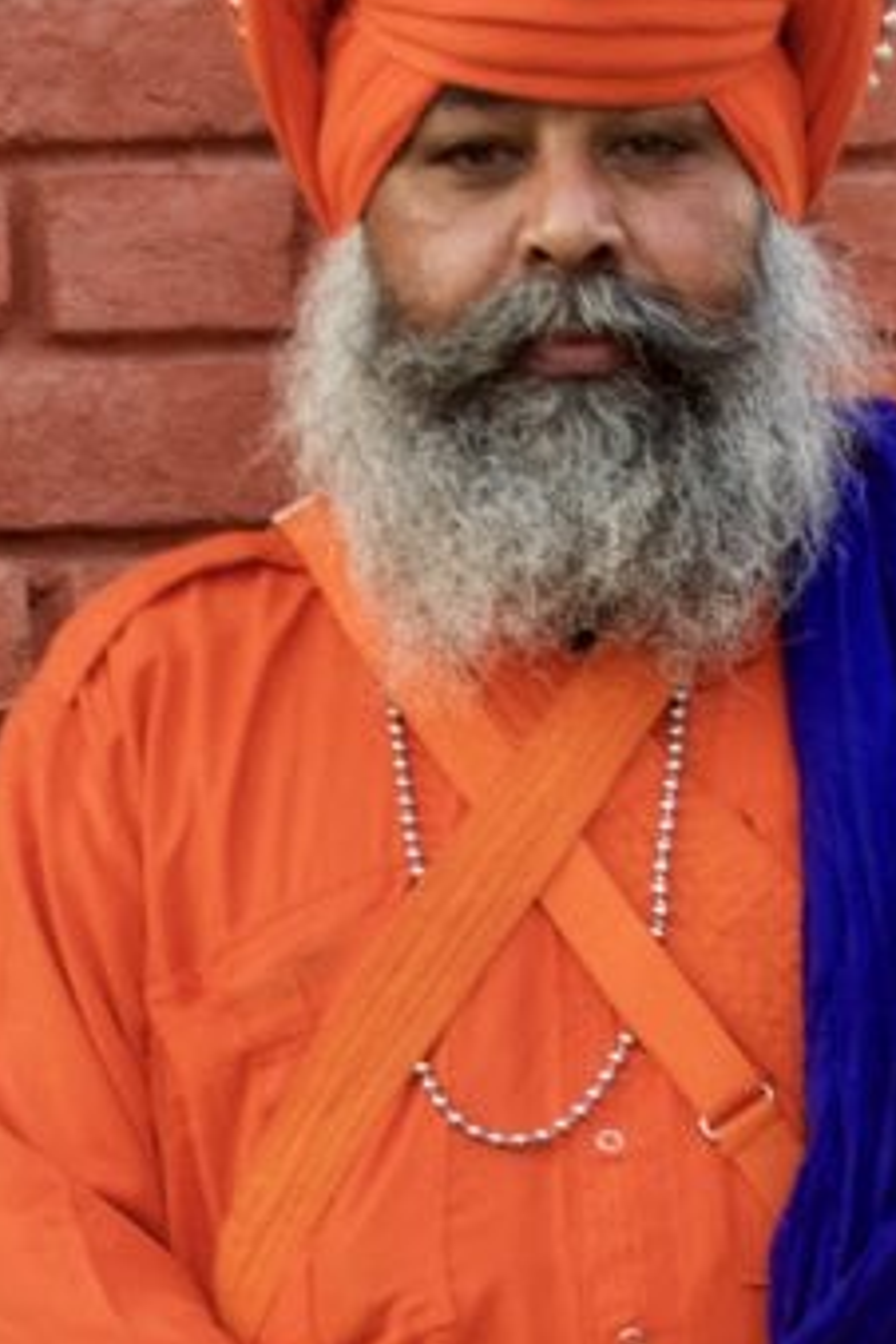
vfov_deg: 14.0
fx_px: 5413
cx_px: 573
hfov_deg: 9.5
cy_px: 1253
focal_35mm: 145
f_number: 6.3
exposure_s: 1/60
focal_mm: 32
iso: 200
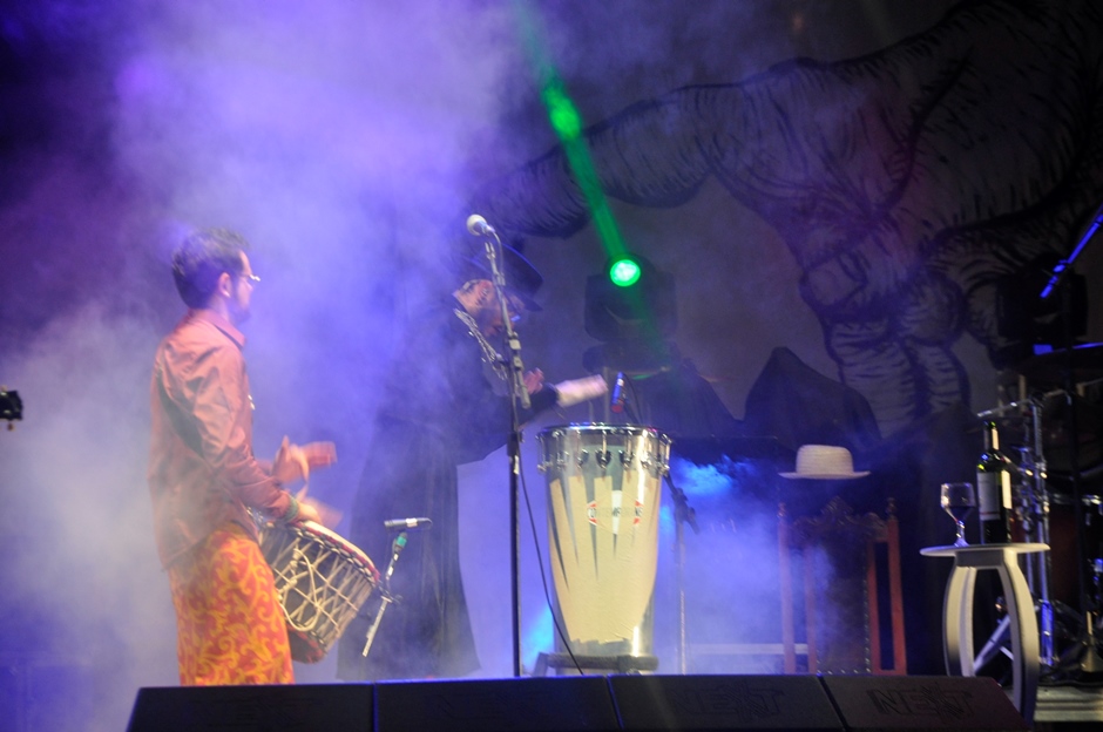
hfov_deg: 13.1
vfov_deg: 8.7
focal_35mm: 158
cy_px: 366
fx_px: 4819
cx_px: 552
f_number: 5.6
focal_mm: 105
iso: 800
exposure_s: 1/80
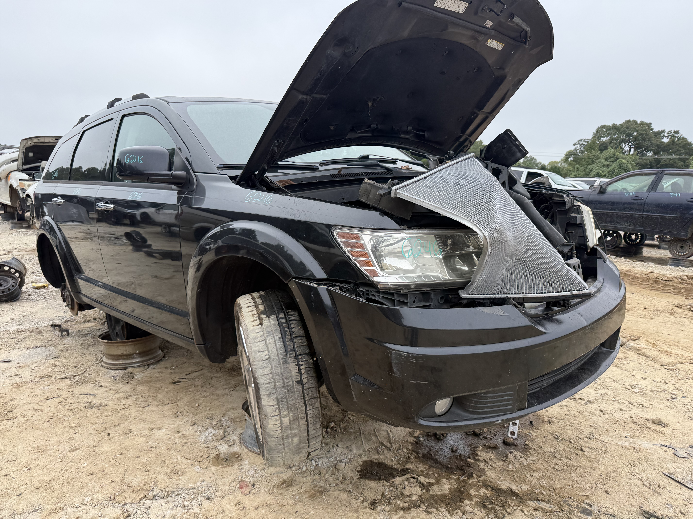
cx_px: 346
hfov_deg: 71.6
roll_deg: -0.1
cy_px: 260
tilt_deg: -5.5
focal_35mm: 24
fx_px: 480
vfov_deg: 56.8
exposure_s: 1/979
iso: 100
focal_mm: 6.76
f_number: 1.78
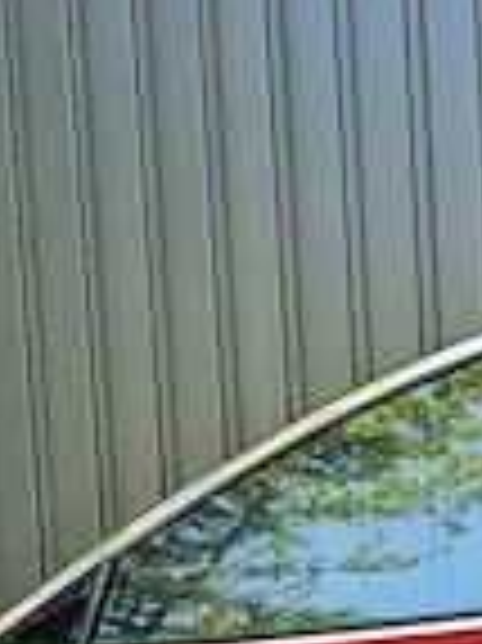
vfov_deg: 27.4
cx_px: 374
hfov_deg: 21.7
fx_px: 1246
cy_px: 635
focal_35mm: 67
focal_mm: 6.7
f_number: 1.8
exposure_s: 1/100
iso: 50
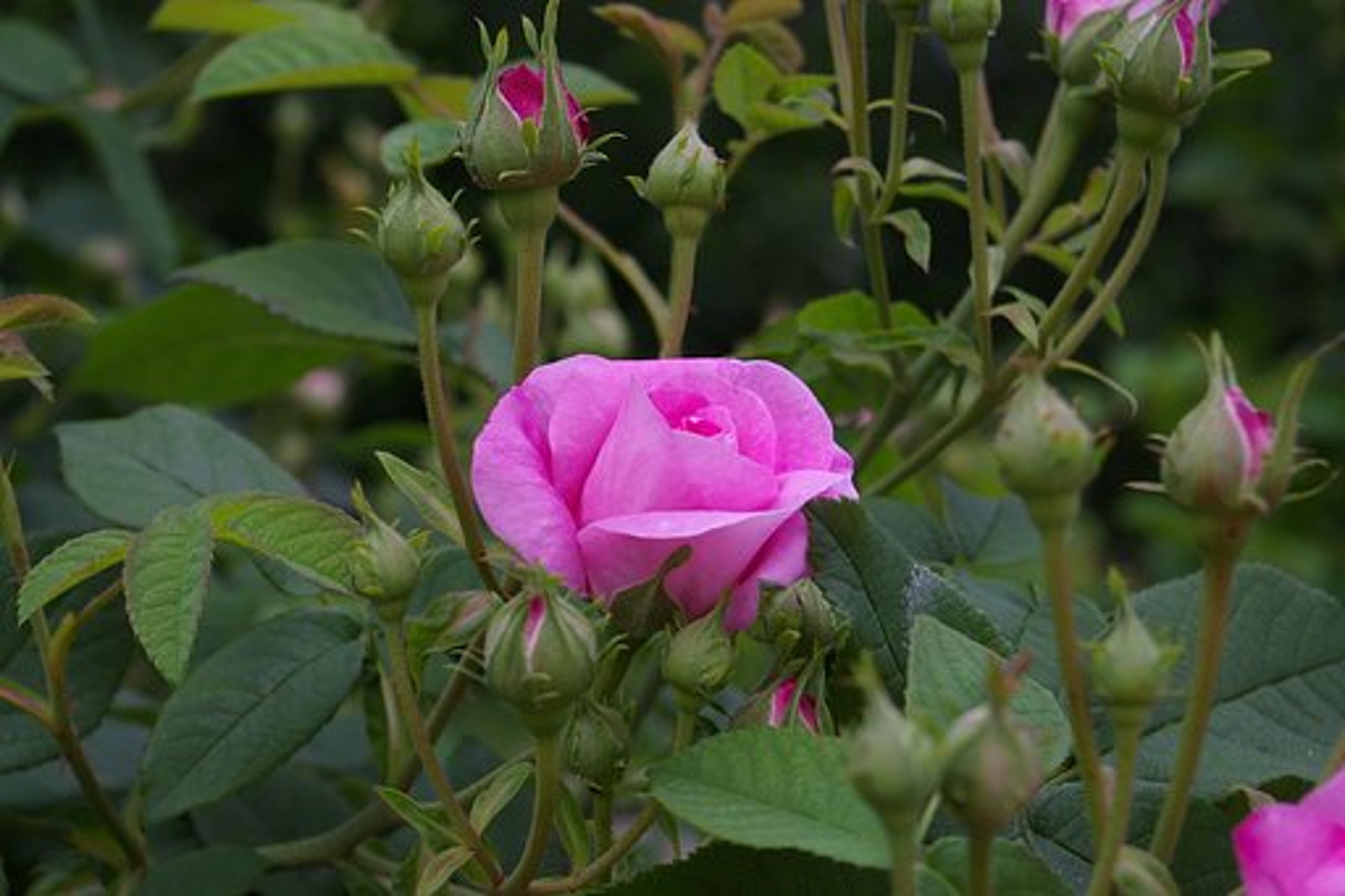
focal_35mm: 82
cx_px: 672
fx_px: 3081
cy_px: 448
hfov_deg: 24.6
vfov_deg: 16.5
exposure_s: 1/125
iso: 200
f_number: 8
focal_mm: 55
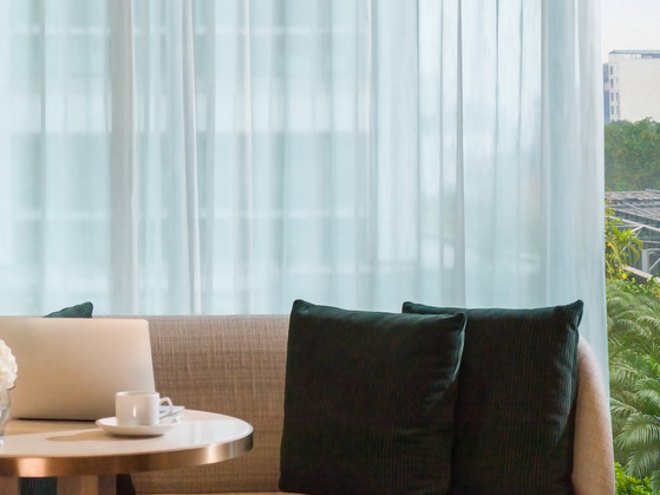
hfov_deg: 18.4
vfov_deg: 13.8
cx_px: 248
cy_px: 196
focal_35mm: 107
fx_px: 2040
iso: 800
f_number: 3.5
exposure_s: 1/1600
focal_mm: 45
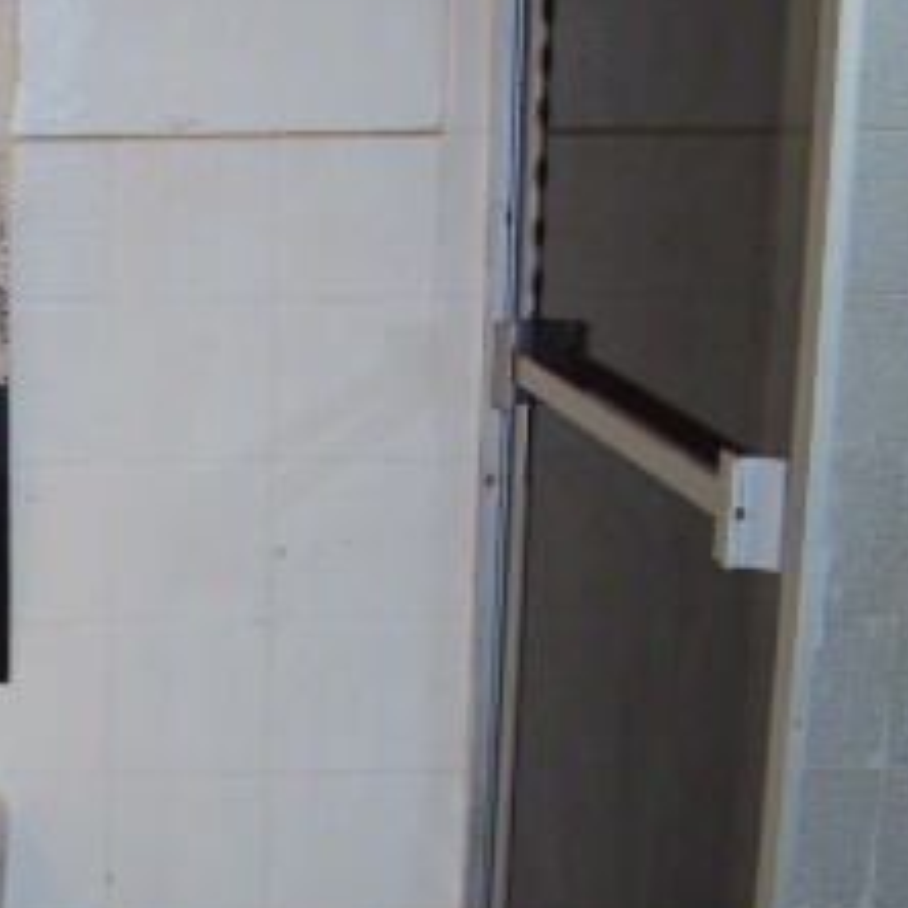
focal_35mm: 89
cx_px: -205
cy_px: 769
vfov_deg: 19.2
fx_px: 2641
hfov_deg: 18.4
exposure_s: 1/45
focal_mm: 5.8
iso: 100
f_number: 2.8
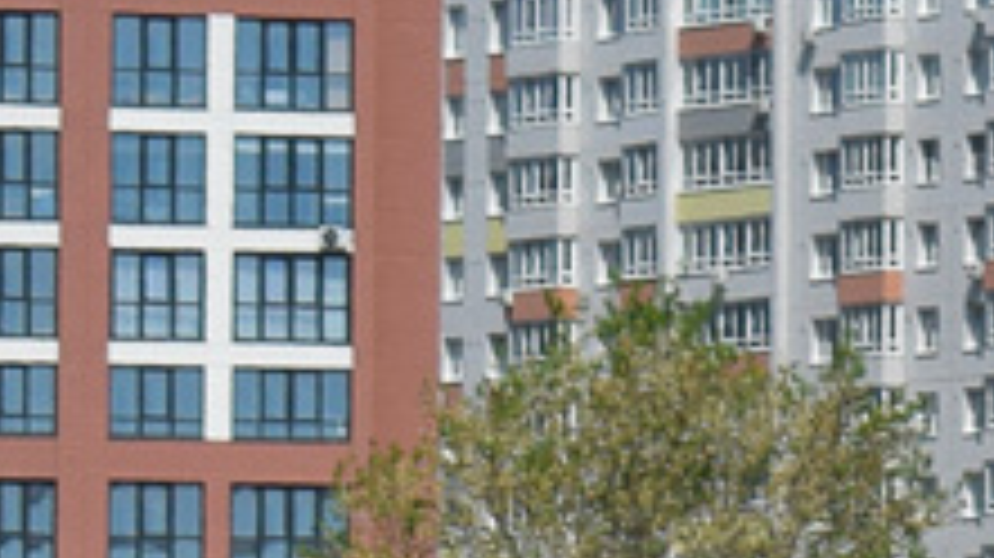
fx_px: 12376
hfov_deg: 4.5
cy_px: 788
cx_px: 2249
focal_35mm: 470
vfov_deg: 2.6
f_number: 7.1
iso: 200
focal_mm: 55
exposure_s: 1/1250
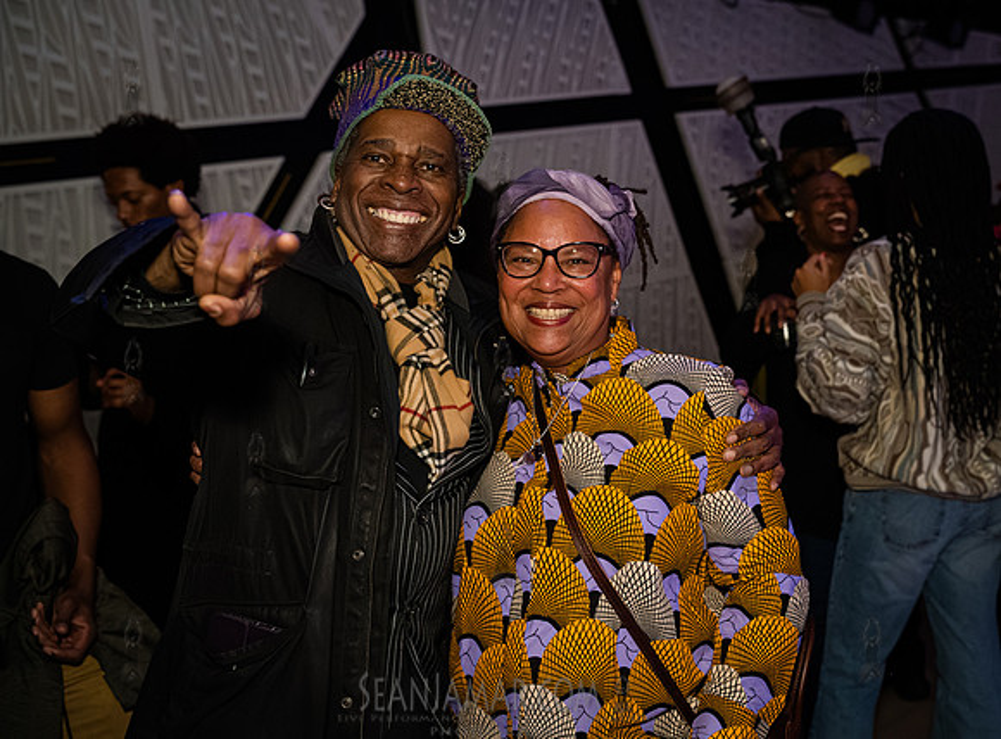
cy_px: 360
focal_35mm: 42
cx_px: 627
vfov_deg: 33.7
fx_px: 1219
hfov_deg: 44.3
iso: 10000
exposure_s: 1/400
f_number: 3.5
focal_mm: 35
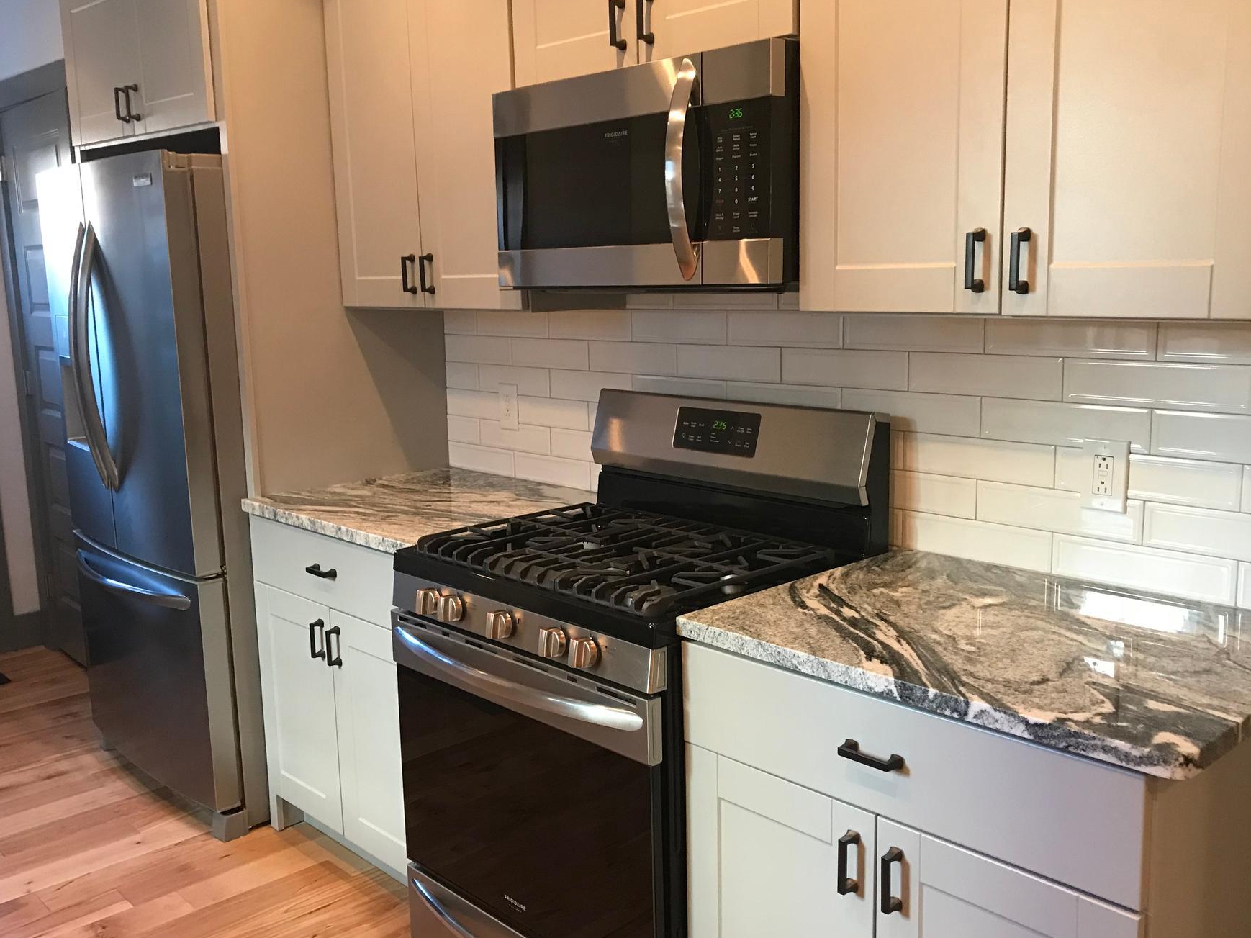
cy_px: 485
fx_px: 1192
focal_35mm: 33
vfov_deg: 42.9
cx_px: 605
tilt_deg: -9.7
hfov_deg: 55.3
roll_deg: +2.0
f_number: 1.8
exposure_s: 1/15
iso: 64
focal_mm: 3.99
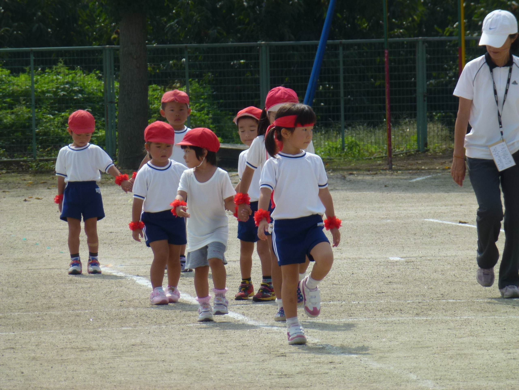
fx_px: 5757
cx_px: 260
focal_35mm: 384
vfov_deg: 3.9
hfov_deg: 5.2
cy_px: 195
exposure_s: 1/500
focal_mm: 68.8
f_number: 5.9
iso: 100
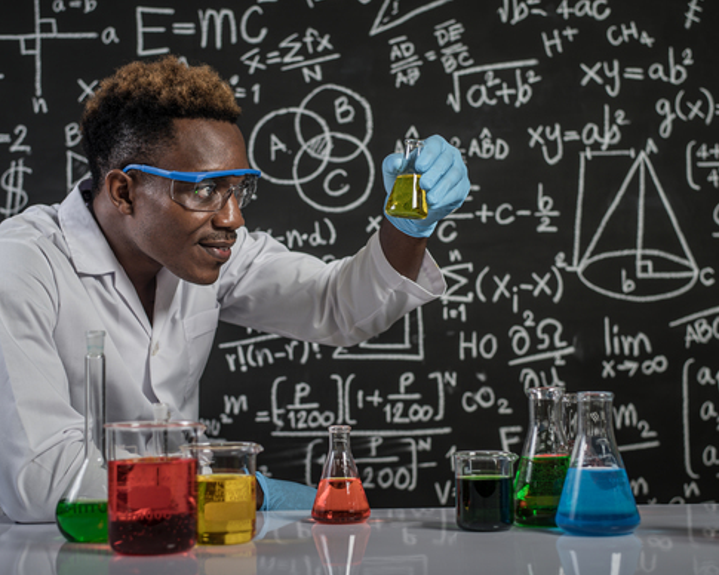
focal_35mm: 58
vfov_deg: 26.2
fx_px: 1234
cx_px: 348
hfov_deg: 32.5
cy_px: 281
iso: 100
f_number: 2.8
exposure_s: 1/160
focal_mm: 50
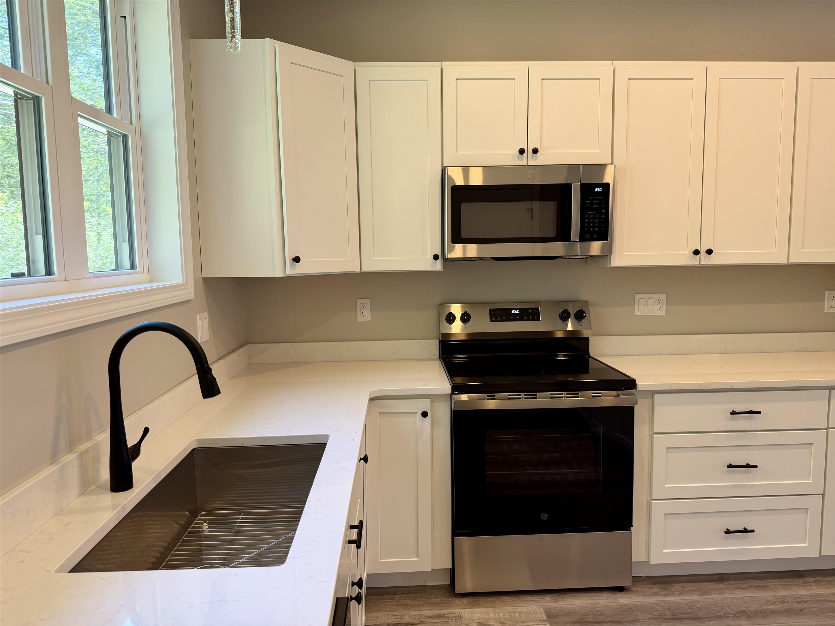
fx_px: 579
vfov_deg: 56.8
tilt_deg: -6.0
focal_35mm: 24
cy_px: 313
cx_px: 418
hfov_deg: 71.6
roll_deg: +0.2
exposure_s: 1/120
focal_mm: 6.76
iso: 125
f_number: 1.78
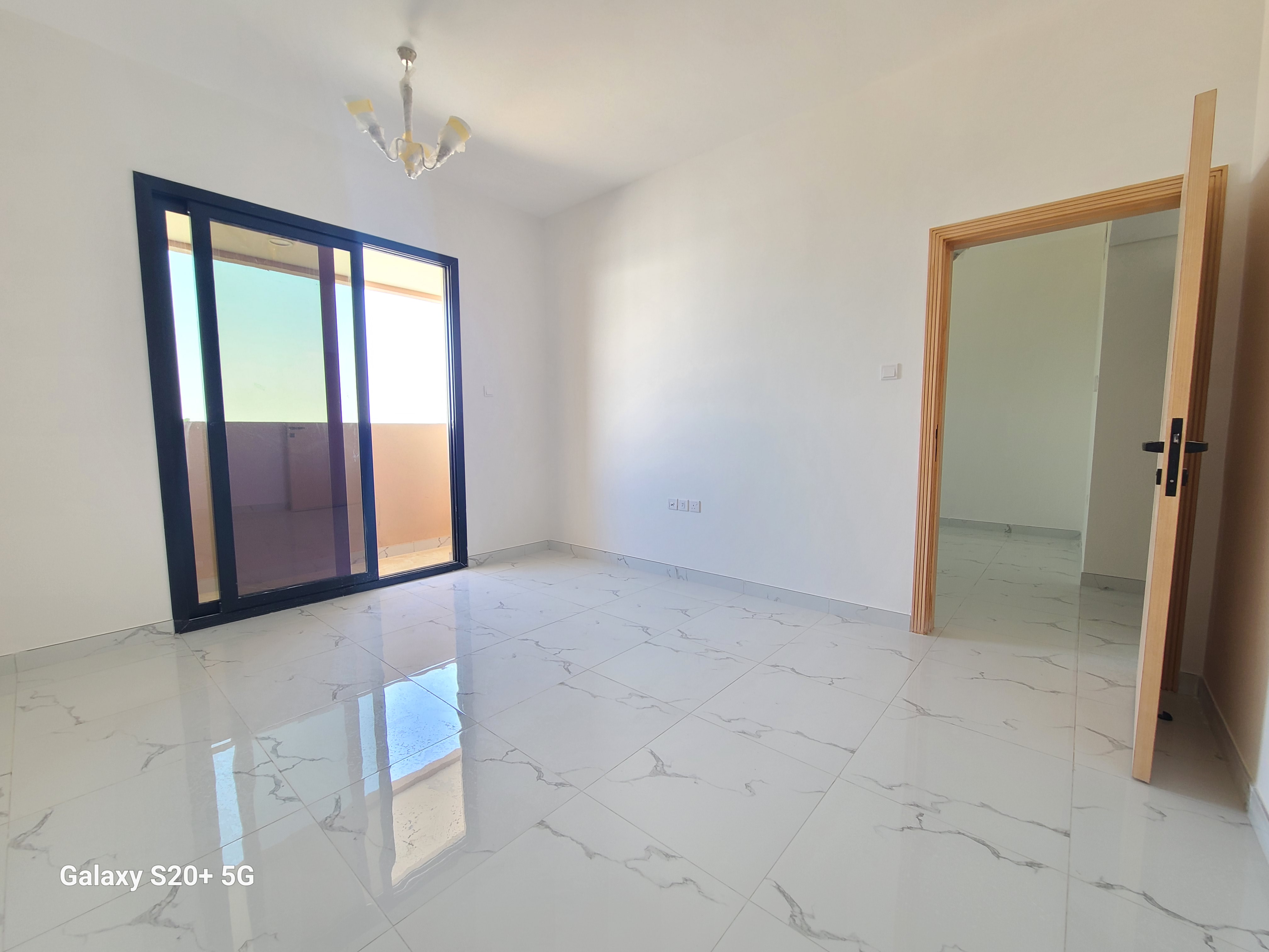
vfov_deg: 89.9
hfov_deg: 106.2
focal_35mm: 13
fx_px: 477
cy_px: 476
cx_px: 634
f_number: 2.2
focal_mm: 2.2
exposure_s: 1/50
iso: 80
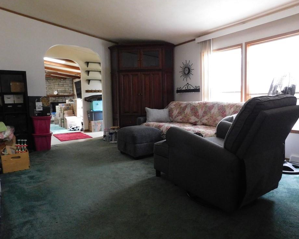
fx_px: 221
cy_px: 121
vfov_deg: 56.8
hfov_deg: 68.0
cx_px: 161
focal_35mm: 25
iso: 800
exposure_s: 1/15
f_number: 3
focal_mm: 4
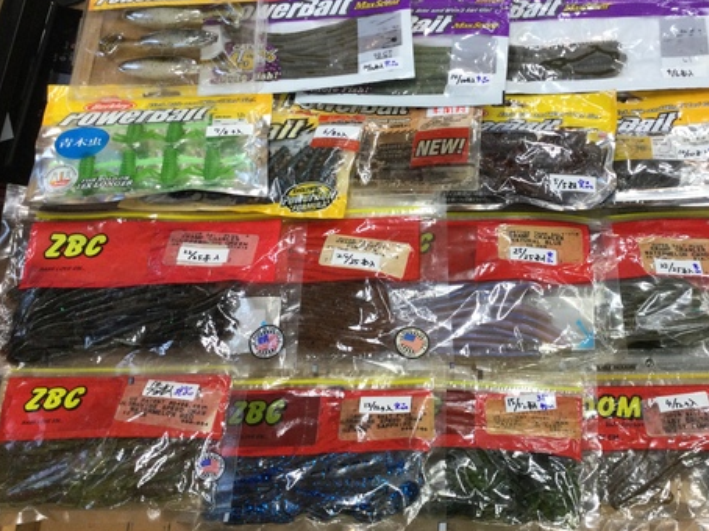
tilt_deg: -63.9
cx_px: 453
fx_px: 839
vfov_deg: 35.1
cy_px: 251
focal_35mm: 41
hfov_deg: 45.3
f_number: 2.4
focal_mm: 3.3
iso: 25
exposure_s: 1/40
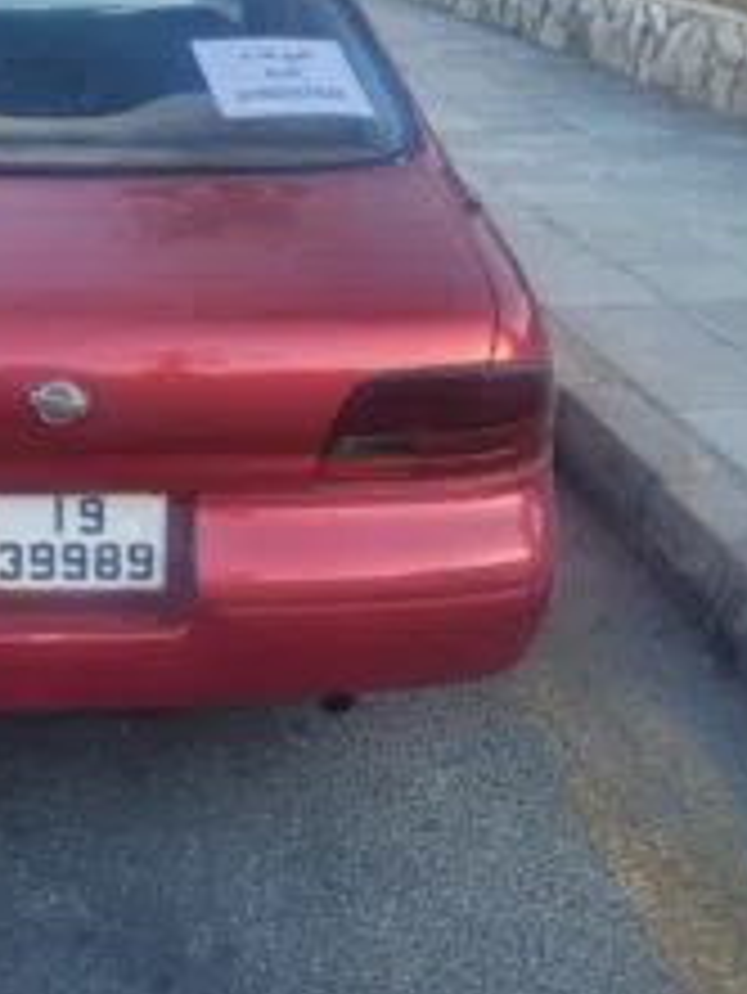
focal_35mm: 47
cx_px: 112
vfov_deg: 40.3
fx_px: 1351
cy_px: 418
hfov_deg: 29.9
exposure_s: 1/230
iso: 40
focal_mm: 5.4
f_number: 1.8
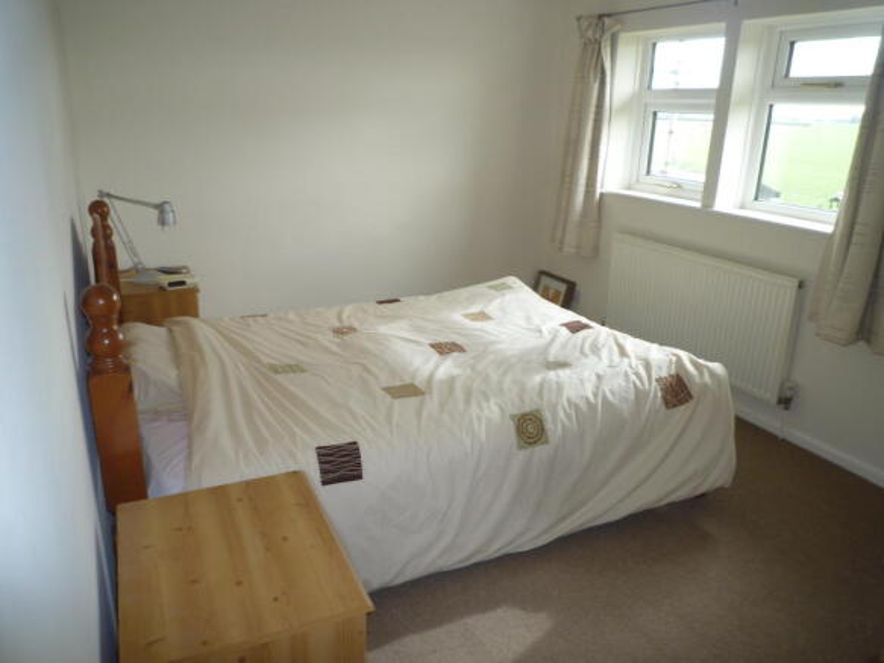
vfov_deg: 54.9
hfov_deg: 69.4
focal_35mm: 25
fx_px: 638
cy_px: 332
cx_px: 442
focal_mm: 4.4
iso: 100
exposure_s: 1/50
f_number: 2.8
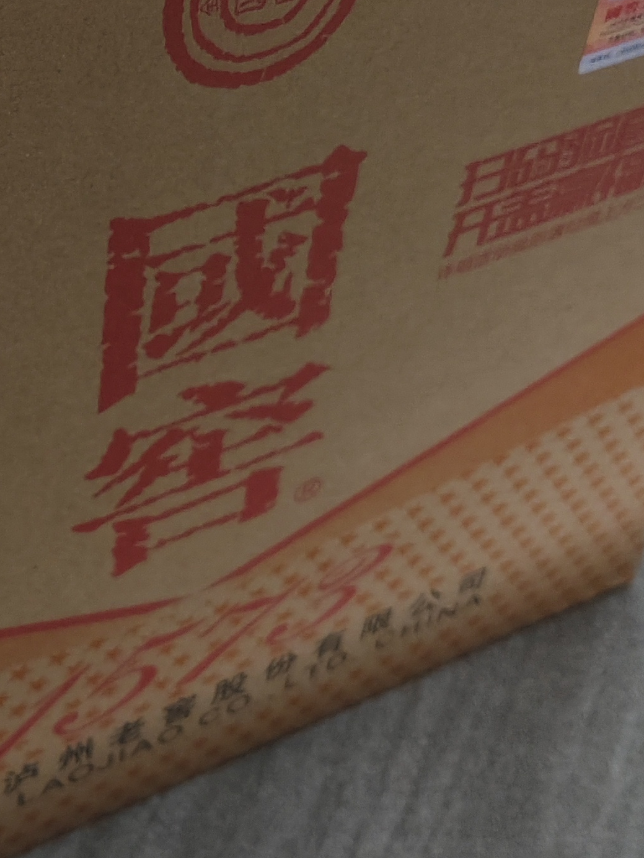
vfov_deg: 28.4
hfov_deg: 20.6
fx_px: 1687
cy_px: 304
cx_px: -58
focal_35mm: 68
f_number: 1.88
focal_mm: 5.56
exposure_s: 1/50
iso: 1068
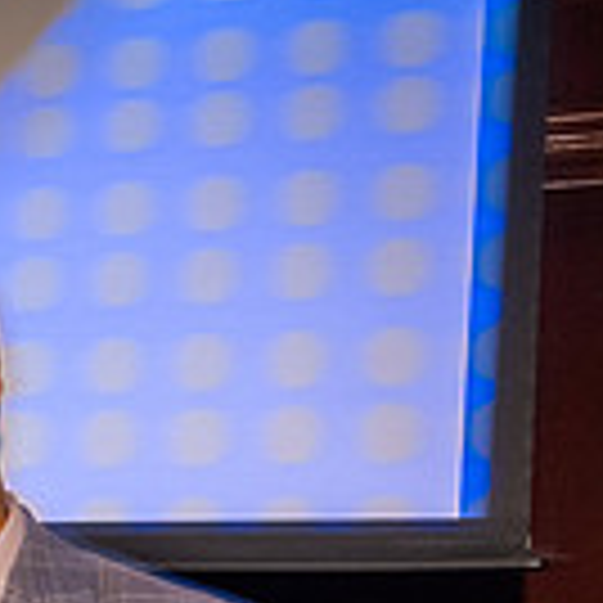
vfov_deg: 17.0
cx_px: -277
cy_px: 785
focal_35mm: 96
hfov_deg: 16.6
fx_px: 1892
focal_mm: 24
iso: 2500
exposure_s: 1/80
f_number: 4
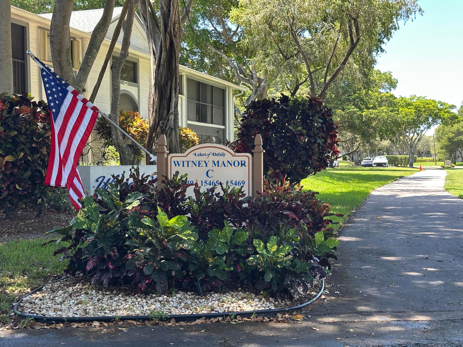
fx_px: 642
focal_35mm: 48
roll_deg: +0.2
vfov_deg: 30.3
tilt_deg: -1.2
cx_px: 232
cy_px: 174
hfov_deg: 39.7
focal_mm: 6.86
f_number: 1.78
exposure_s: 1/287
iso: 64
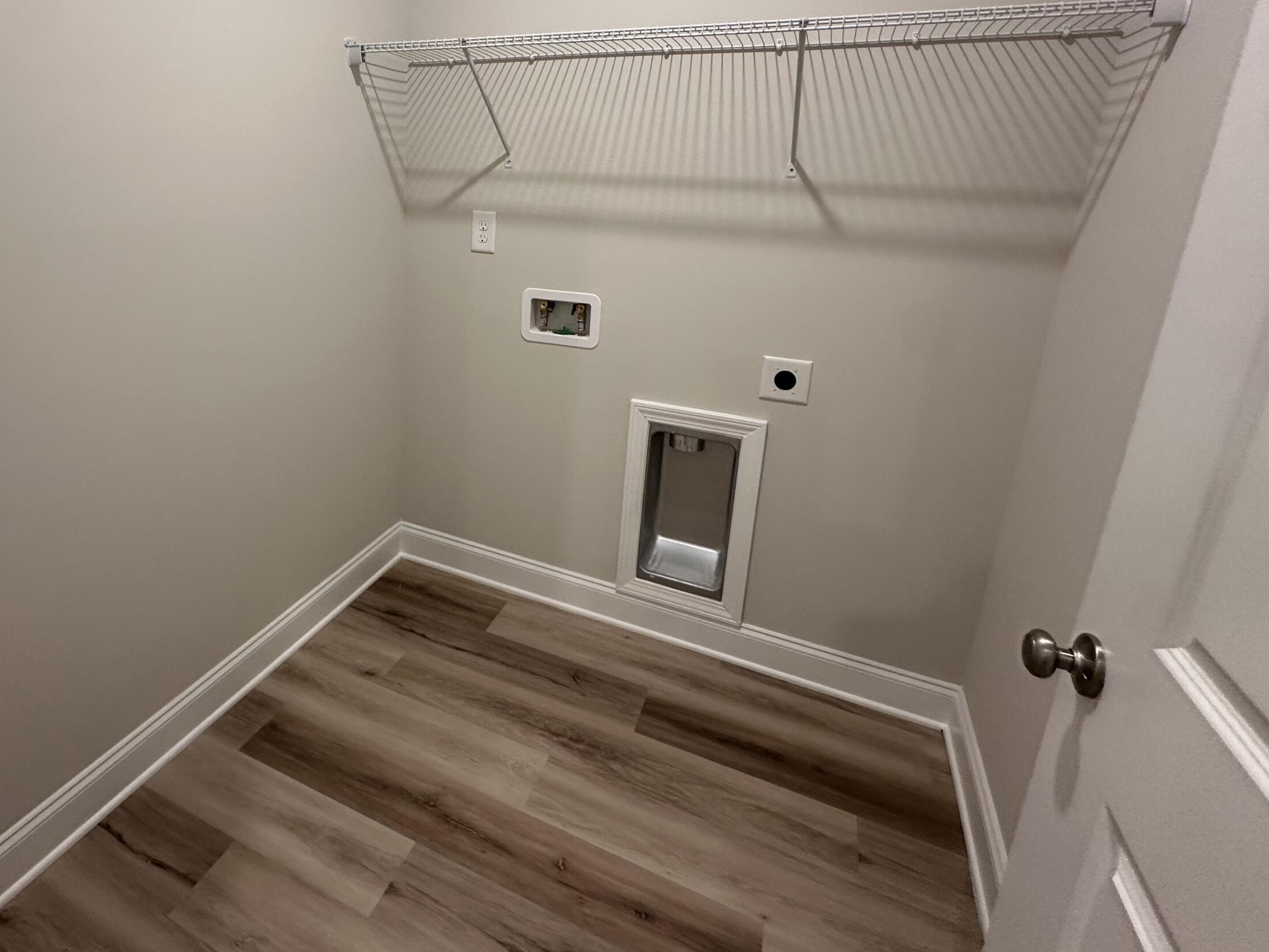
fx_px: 696
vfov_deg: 67.4
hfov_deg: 82.9
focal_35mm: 19
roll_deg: -1.8
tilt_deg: -12.7
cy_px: 346
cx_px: 468
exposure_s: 1/60
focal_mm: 2.22
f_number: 2.2
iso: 200
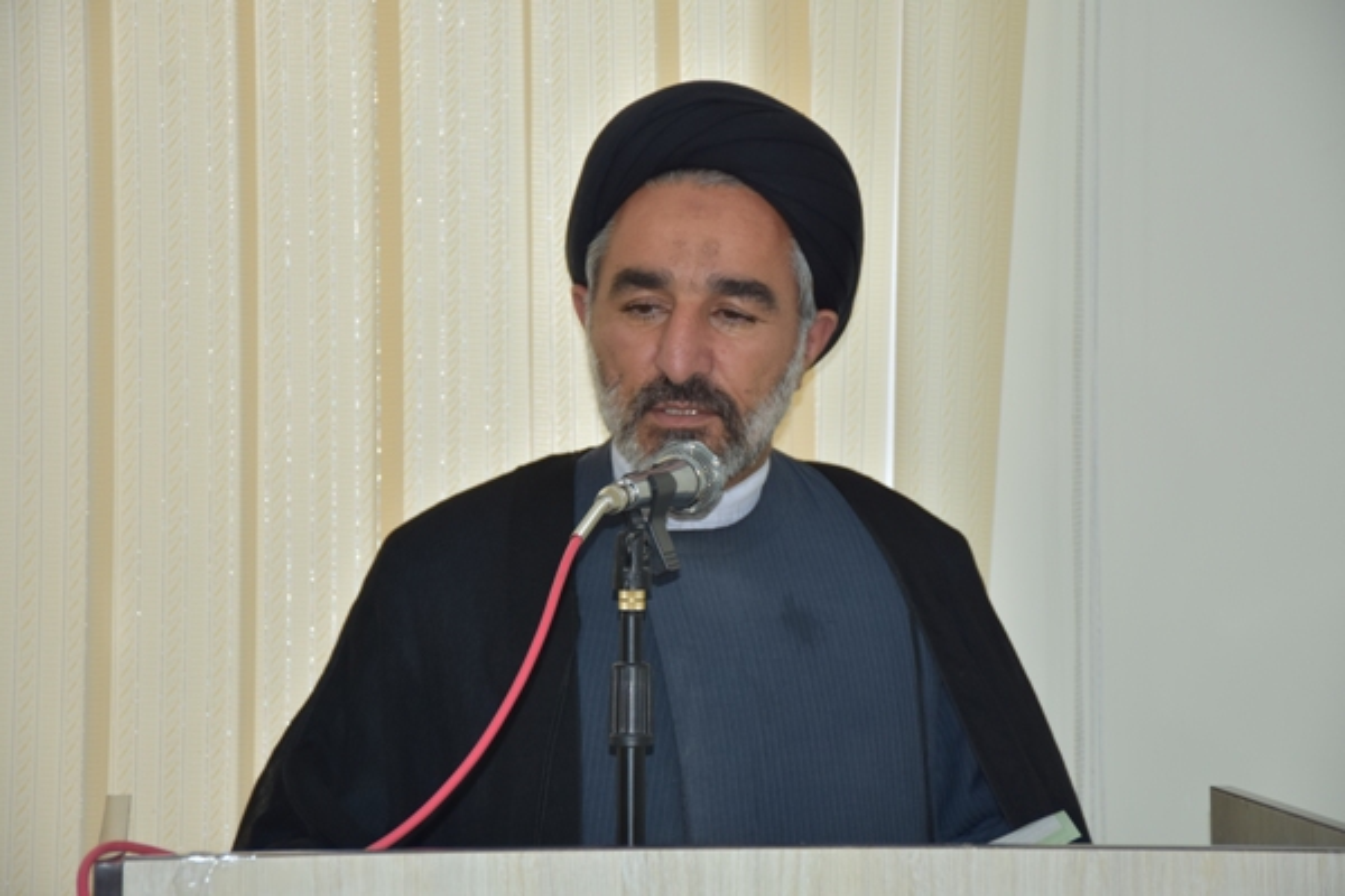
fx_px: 4483
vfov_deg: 11.4
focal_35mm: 120
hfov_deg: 17.1
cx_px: 672
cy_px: 448
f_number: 5.3
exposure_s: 1/100
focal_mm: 80
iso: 400
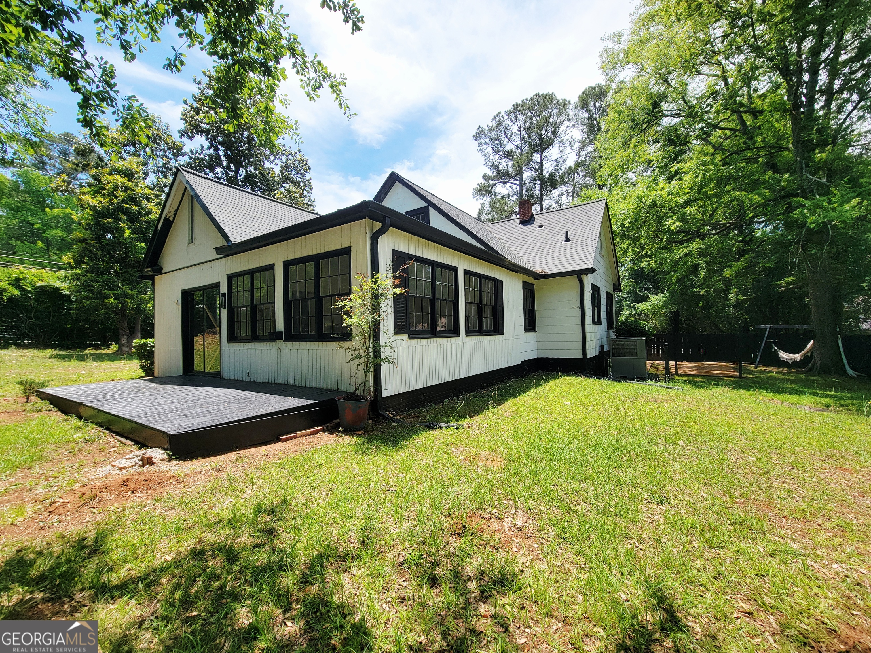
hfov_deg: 106.2
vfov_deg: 89.9
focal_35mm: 13
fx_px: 327
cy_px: 326
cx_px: 436
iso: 50
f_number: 2.2
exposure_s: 1/1429
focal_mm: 2.2
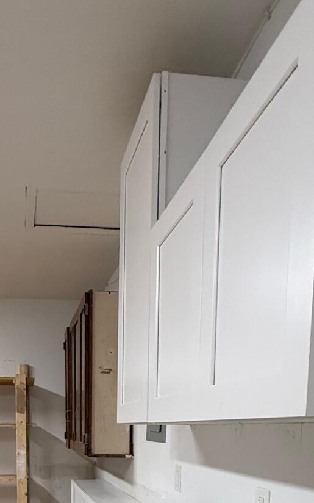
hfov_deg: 34.6
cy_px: 487
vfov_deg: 46.5
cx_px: 82
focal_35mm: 36
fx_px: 493
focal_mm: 2.22
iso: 250
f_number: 2.2
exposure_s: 1/120
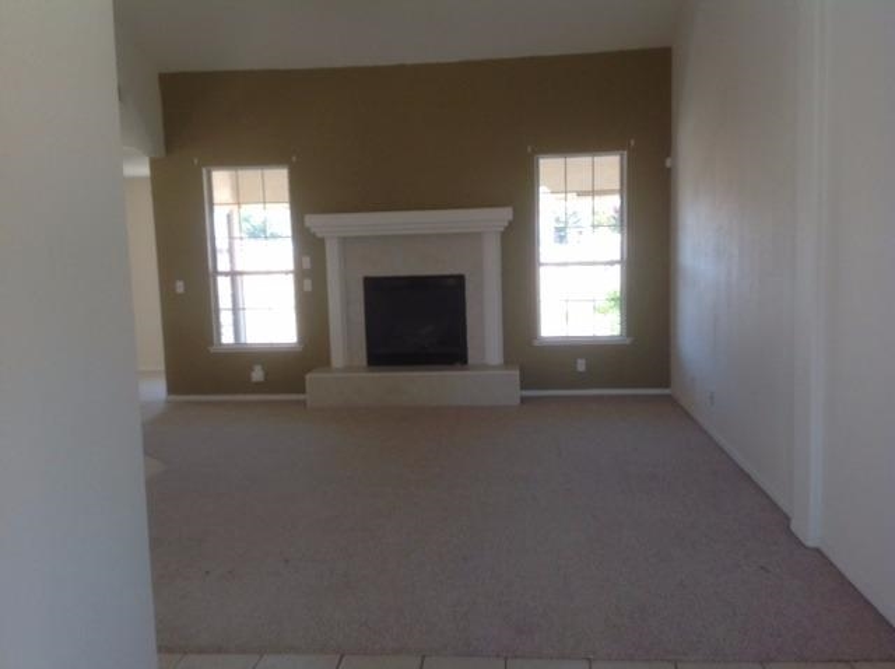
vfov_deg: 40.6
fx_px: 904
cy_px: 334
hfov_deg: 52.7
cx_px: 448
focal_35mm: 35
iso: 64
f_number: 2.4
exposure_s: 1/60
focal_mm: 4.28
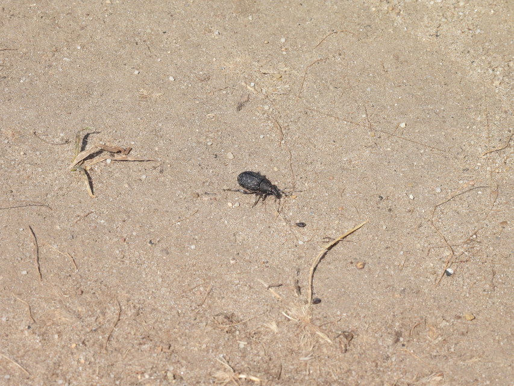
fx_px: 2228
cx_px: 257
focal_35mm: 150
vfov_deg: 9.9
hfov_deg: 13.2
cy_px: 193
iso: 100
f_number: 6.3
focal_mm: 26.8
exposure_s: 1/400
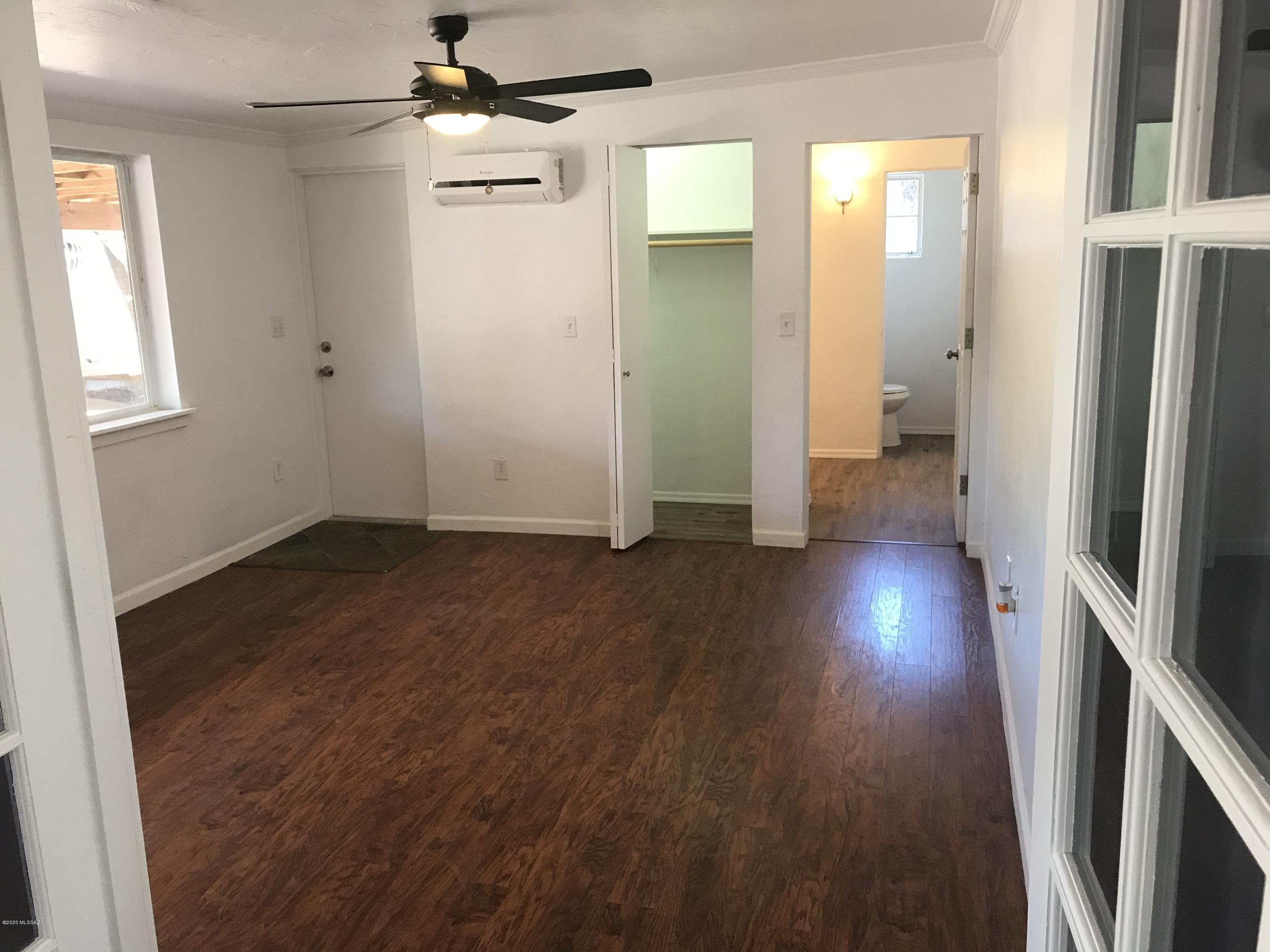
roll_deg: +1.1
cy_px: 476
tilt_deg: -13.4
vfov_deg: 49.7
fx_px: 1027
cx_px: 635
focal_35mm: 28
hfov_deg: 63.4
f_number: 1.8
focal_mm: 3.99
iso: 40
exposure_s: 1/30
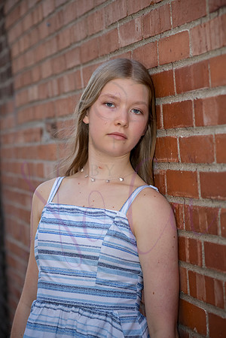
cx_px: 113
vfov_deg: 22.1
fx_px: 866
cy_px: 169
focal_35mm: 92
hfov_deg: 14.9
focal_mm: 92
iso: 800
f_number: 5
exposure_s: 1/640
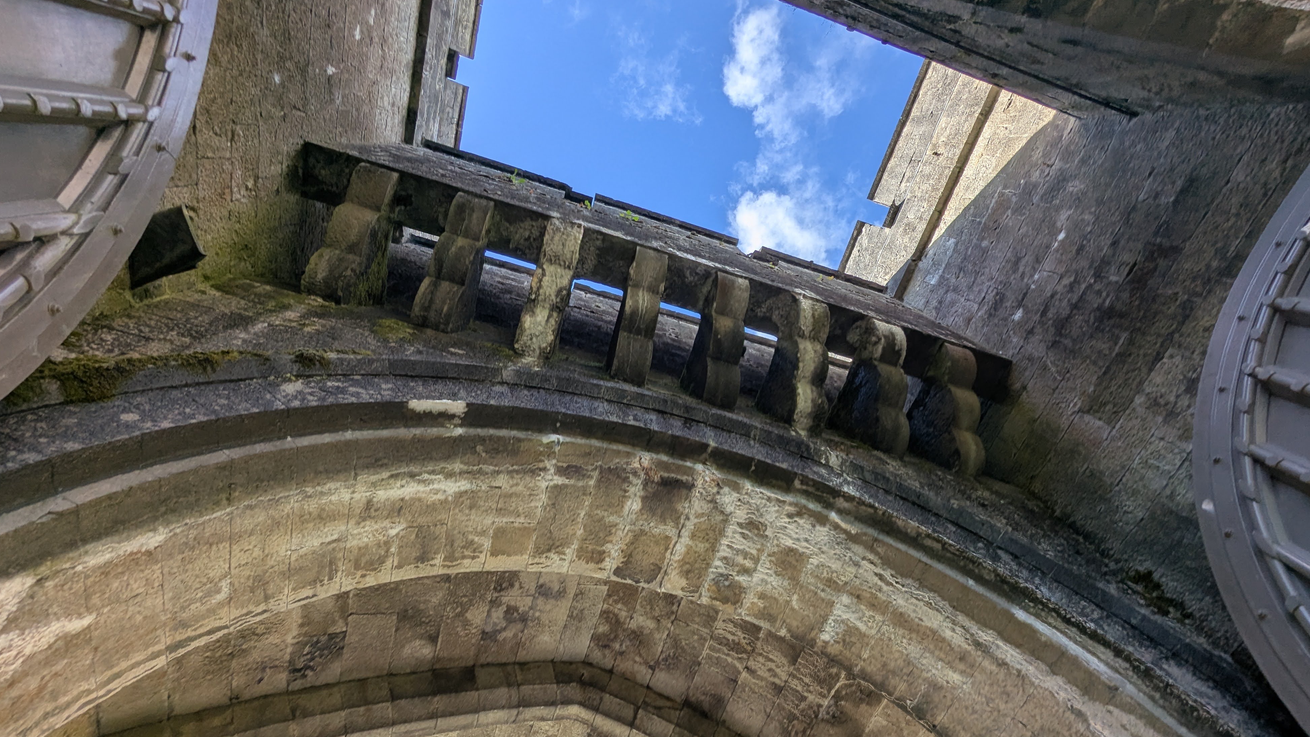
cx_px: 645
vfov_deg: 59.9
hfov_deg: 92.7
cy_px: 477
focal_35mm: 18
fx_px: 625
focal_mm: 2.35
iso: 36
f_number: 2.2
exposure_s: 1/489
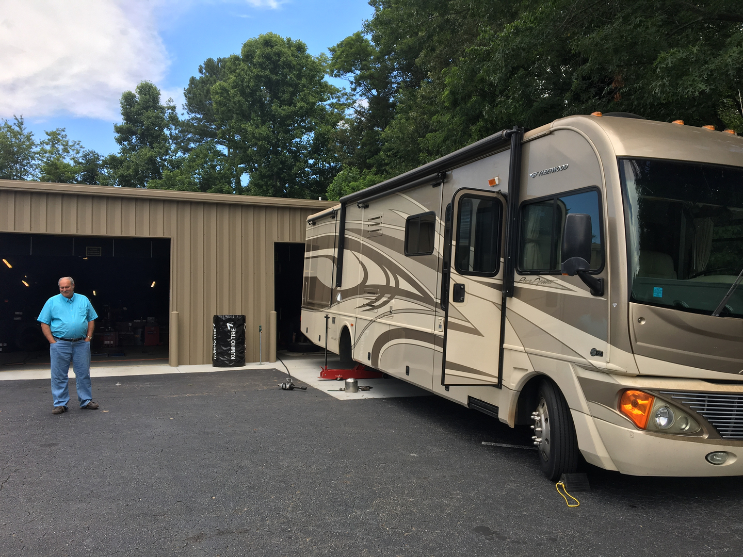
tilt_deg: +3.3
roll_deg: -0.2
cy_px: 278
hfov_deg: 61.7
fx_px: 622
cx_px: 372
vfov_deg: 48.2
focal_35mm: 29
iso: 25
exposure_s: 1/545
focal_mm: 4.15
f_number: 2.2
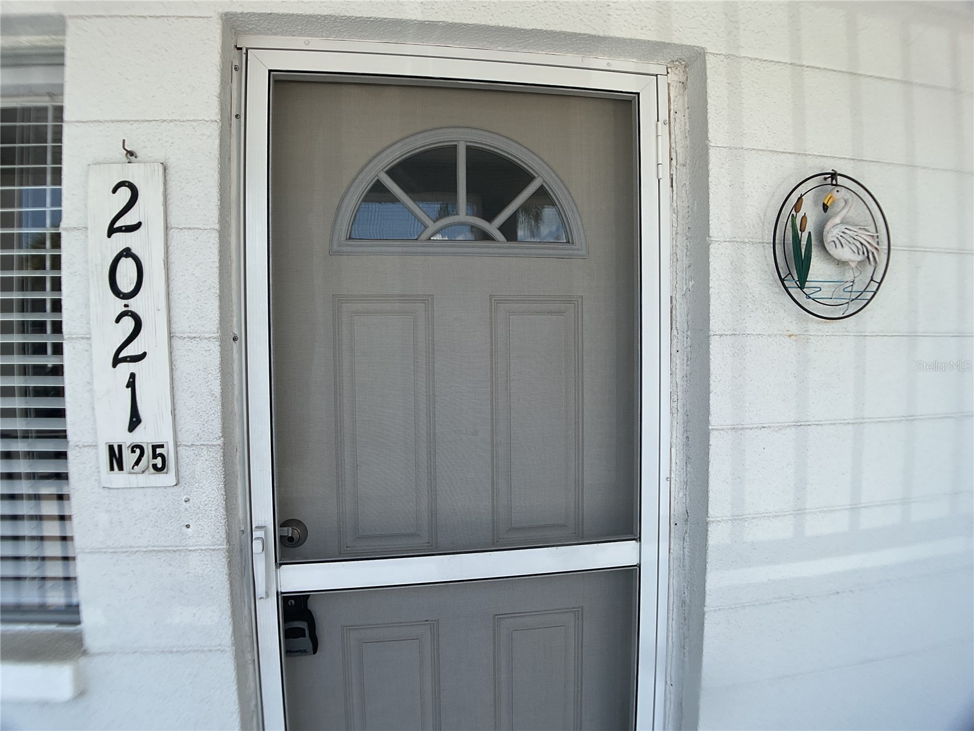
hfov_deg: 61.7
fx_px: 816
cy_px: 366
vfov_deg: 48.2
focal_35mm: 29
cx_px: 487
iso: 16
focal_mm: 3
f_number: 1.8
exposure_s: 1/613
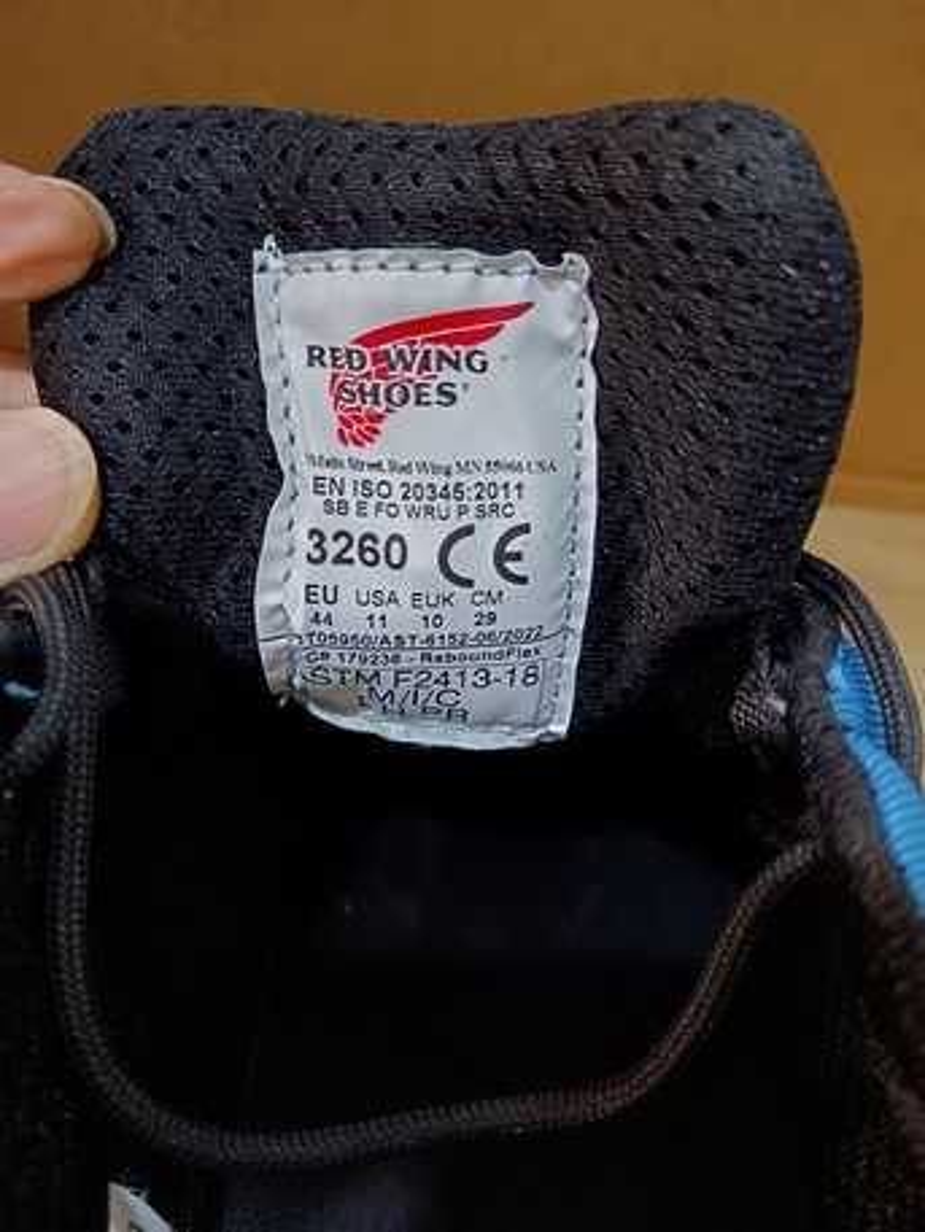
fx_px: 962
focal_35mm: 27
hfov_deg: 51.4
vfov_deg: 65.3
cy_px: 616
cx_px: 462
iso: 1163
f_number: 1.9
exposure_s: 1/24
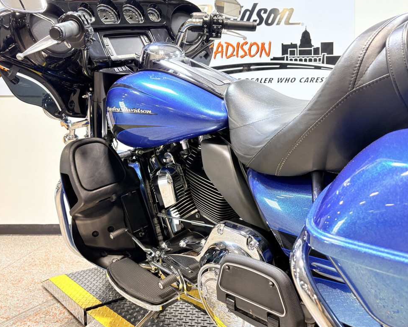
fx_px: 338
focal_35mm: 28
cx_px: 196
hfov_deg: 62.2
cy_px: 162
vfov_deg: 51.5
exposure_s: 1/120
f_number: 1.6
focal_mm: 5.96
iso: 125
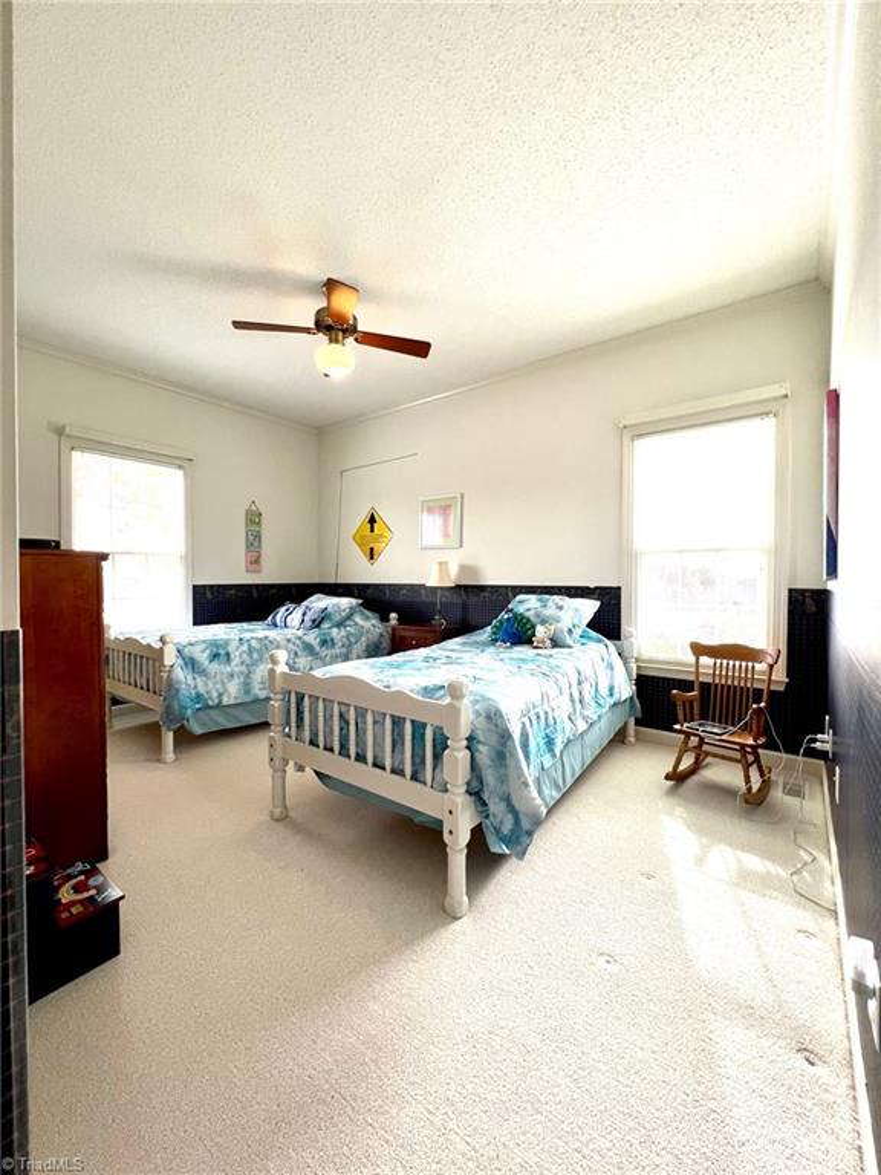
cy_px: 588
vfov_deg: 106.2
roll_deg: -0.6
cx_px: 440
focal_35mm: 13
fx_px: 441
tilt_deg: -1.2
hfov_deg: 89.9
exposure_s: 1/60
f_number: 1.8
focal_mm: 1.57
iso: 160
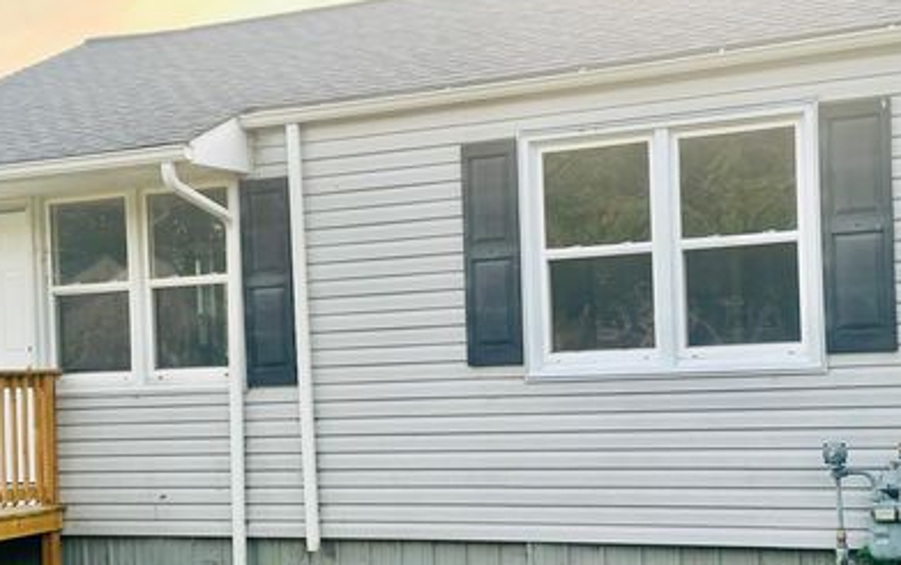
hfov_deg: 31.4
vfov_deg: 20.0
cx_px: 343
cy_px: 370
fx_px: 1597
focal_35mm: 65
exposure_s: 1/95
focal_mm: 6.86
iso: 80
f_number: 1.78
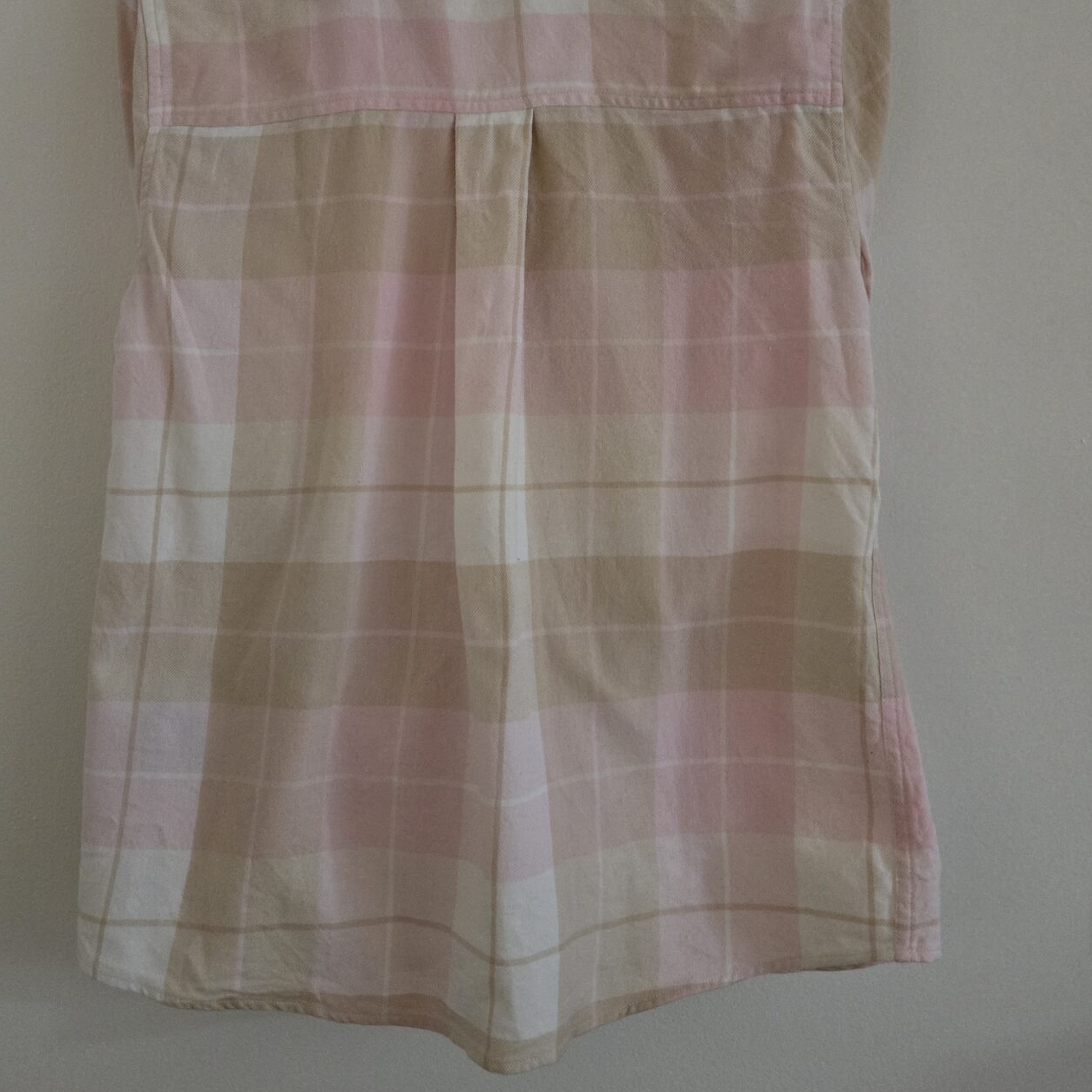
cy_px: 427
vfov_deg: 49.4
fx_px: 1178
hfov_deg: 49.7
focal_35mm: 33
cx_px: 500
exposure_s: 1/60
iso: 1250
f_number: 1.8
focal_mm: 5.4
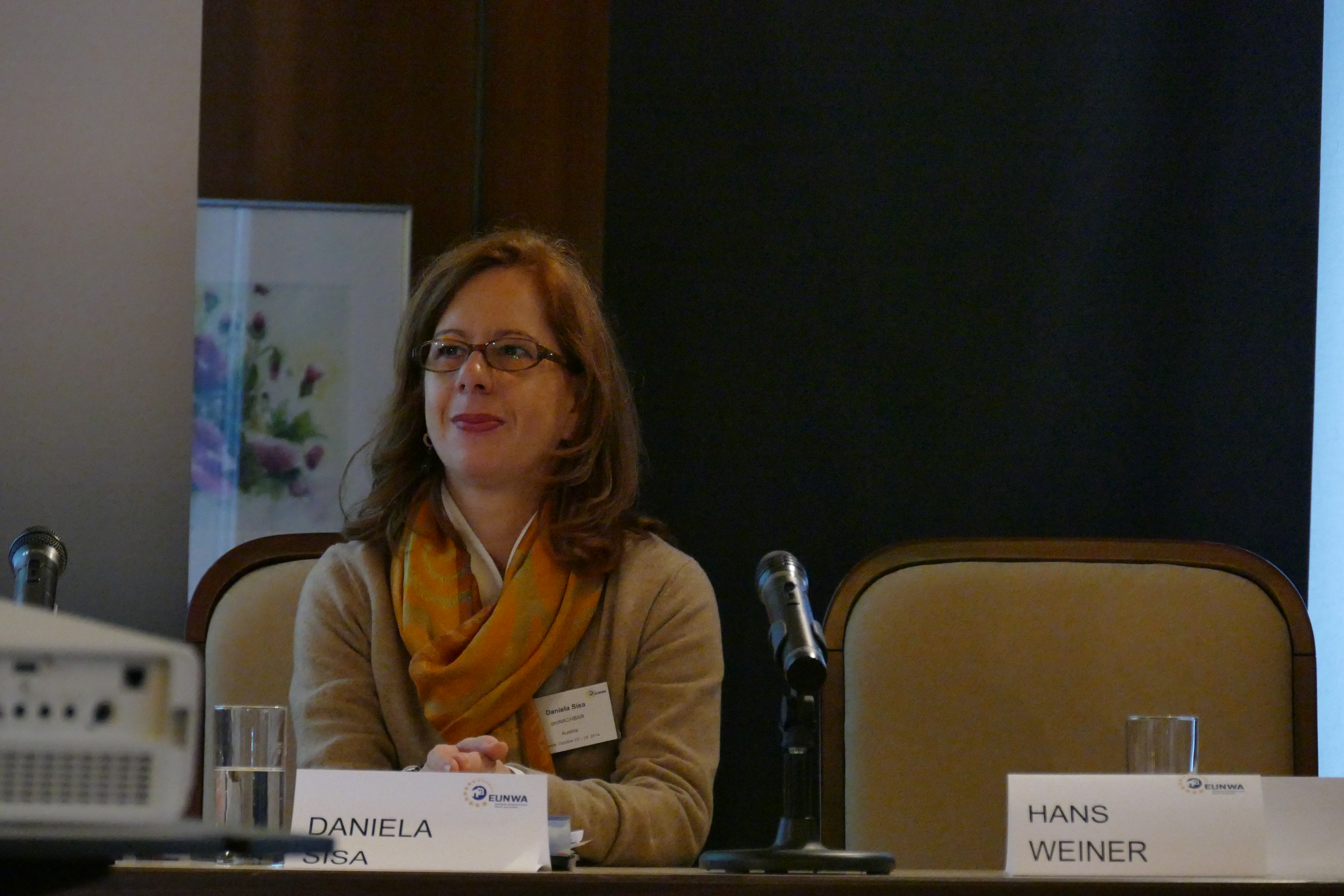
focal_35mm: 235
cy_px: 448
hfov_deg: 8.8
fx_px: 8773
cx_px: 672
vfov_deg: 5.8
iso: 3200
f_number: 4
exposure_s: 1/200
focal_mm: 85.83
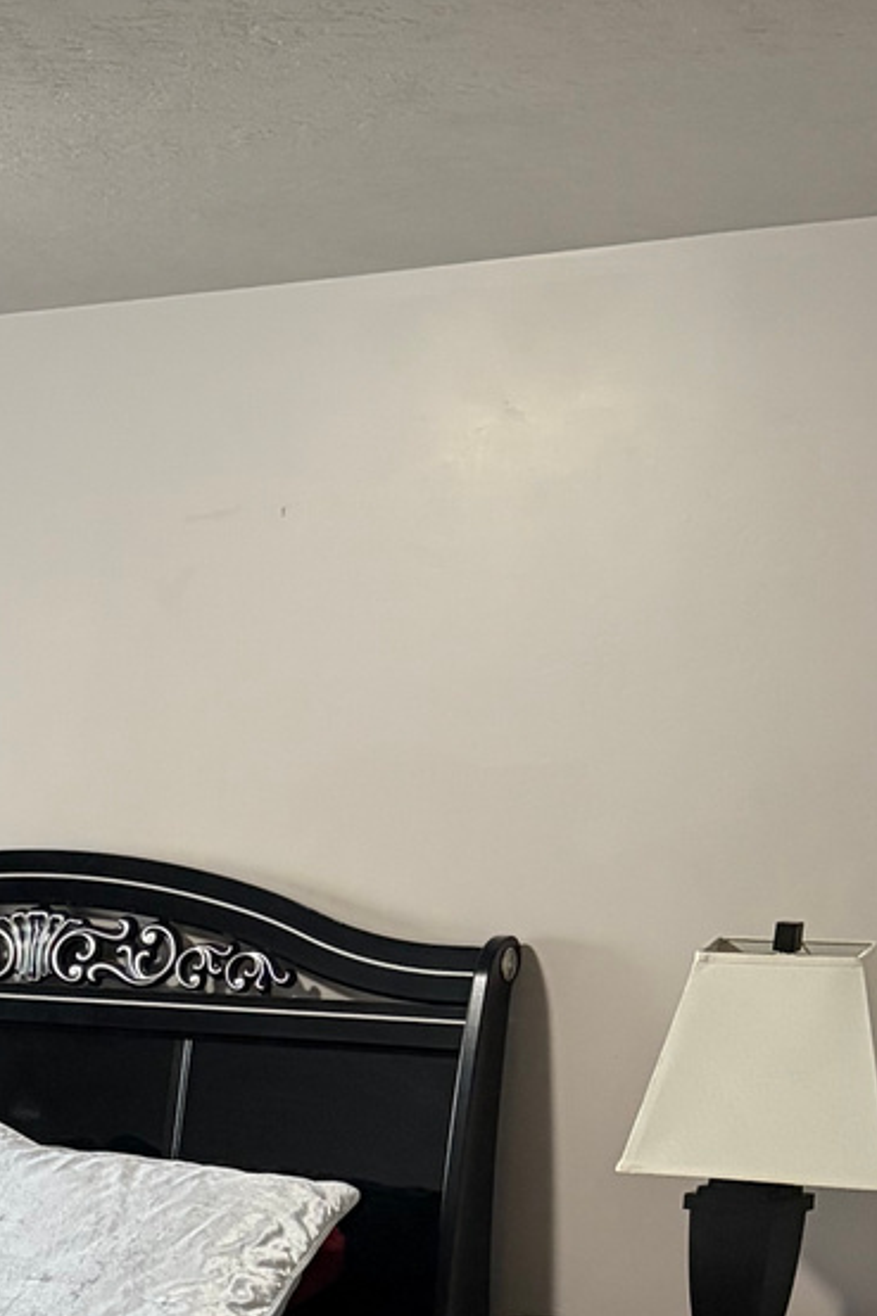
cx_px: -366
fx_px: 2742
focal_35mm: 75
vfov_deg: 25.6
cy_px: 1340
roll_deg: +1.4
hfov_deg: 16.8
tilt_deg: -13.8
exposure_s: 1/60
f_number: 1.6
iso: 400
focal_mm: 5.96
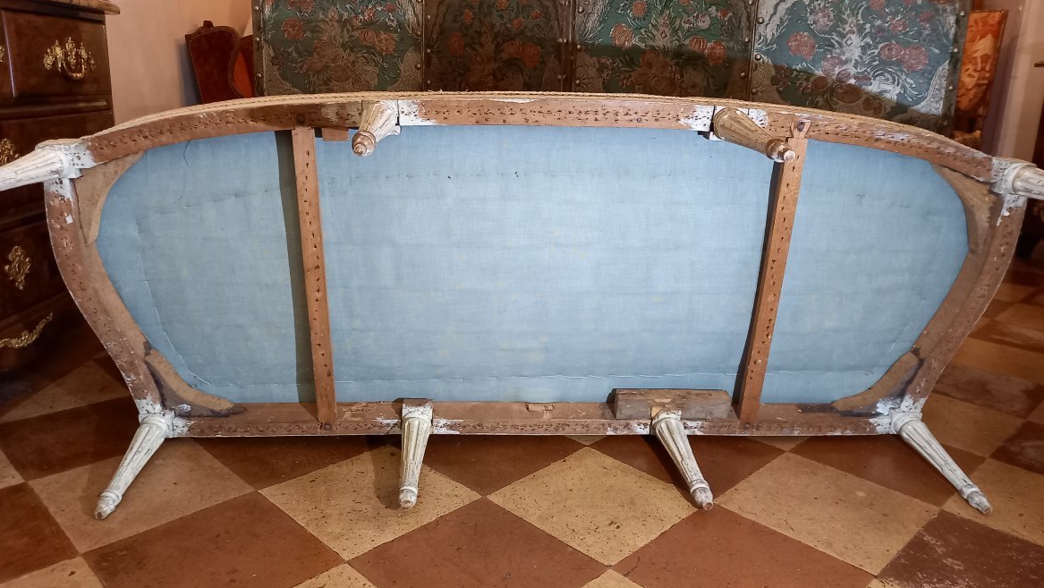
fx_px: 775
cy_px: 267
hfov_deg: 67.9
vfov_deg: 41.5
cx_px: 514
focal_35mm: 28
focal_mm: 4.65
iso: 500
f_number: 1.8
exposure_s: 1/25
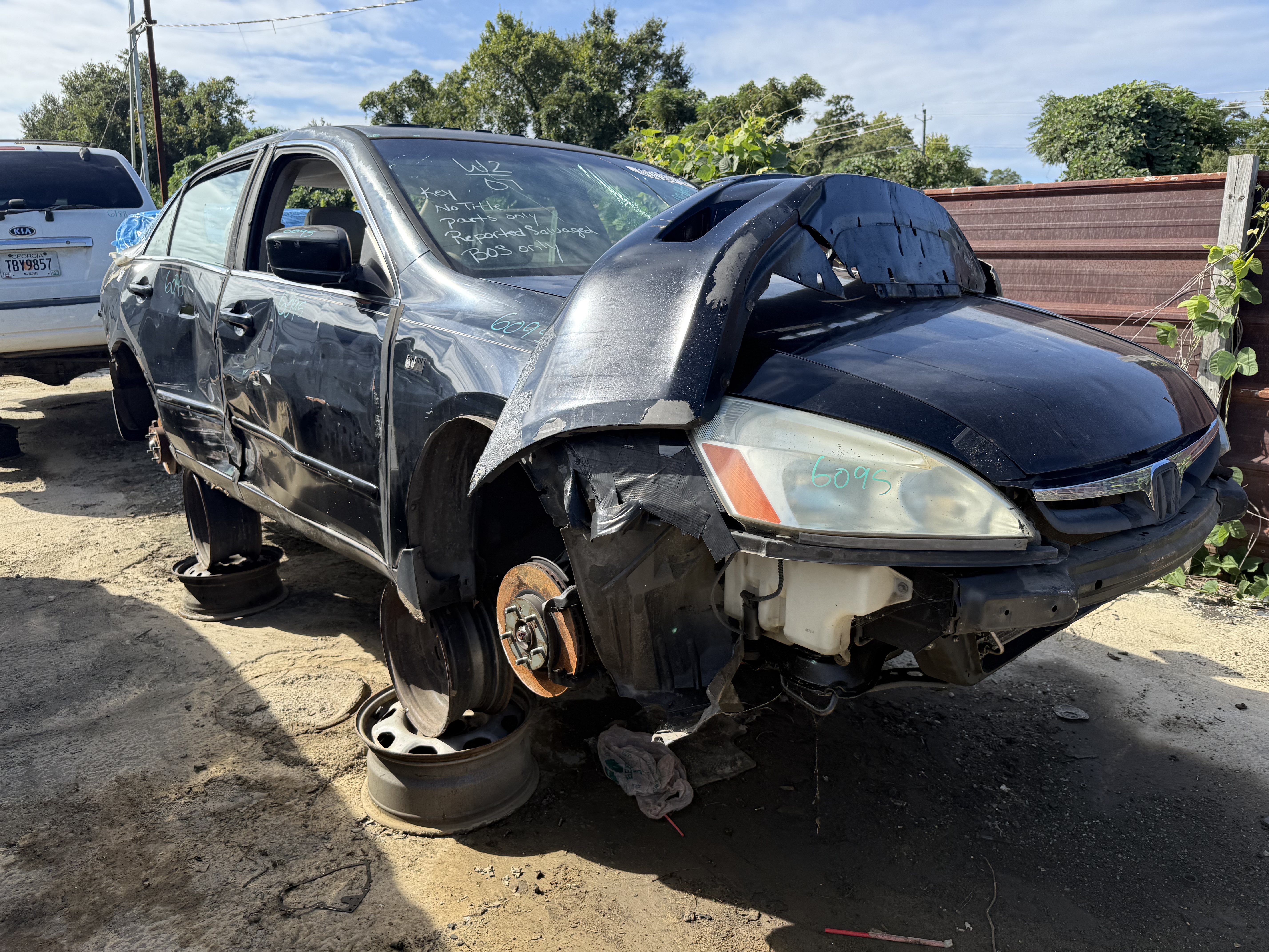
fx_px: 880
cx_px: 634
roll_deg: -1.5
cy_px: 476
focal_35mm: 24
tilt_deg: -8.9
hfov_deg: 71.6
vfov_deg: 56.8
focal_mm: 6.76
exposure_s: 1/2370
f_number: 1.78
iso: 100
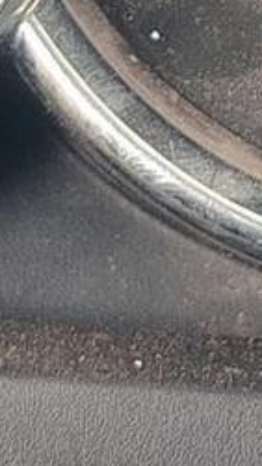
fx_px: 3264
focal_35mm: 264
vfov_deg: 8.0
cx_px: 357
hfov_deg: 4.6
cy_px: -224
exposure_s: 1/33.3
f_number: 1.75
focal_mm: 5.25
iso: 309
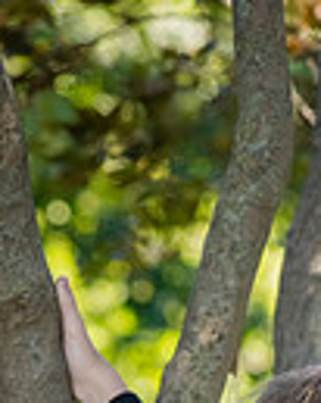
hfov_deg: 3.9
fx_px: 4673
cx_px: 377
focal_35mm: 393
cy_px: 672
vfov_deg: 4.9
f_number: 5.6
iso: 800
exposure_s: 1/320
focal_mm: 120
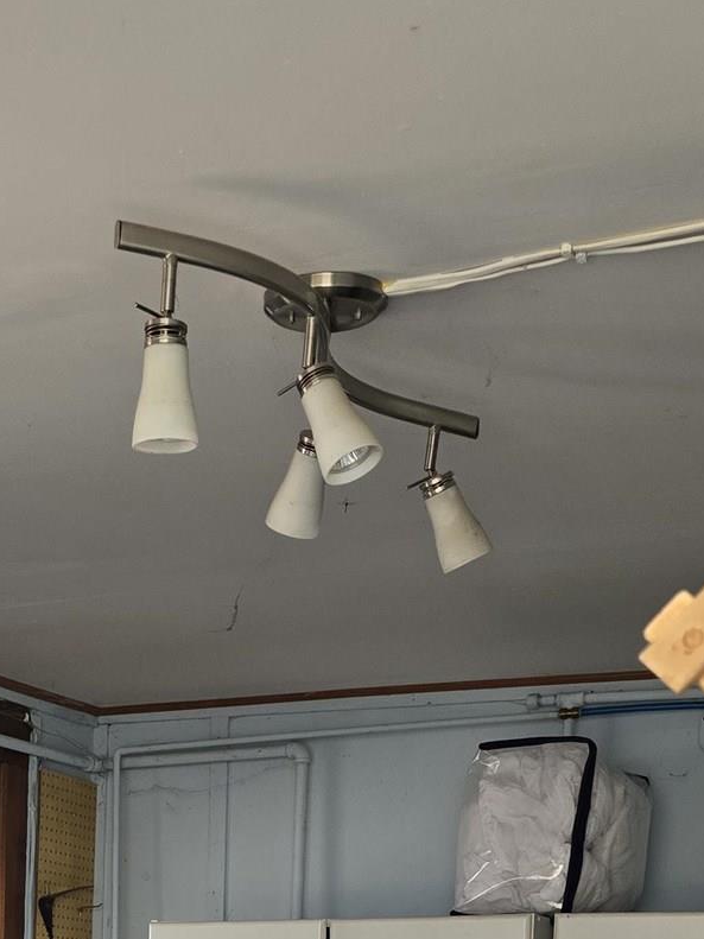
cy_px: 1137
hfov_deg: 21.4
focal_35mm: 67
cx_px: 46
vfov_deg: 25.8
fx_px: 1817
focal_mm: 6.3
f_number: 1.7
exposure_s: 1/120
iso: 320
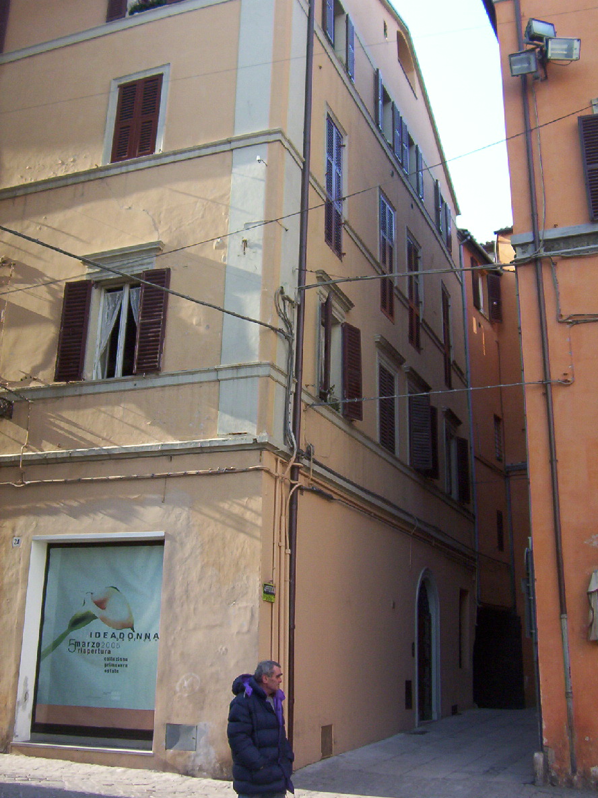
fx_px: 829
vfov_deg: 51.4
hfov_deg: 39.7
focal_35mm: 36
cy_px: 399
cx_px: 299
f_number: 2.76
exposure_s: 1/510
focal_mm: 5.54
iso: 100
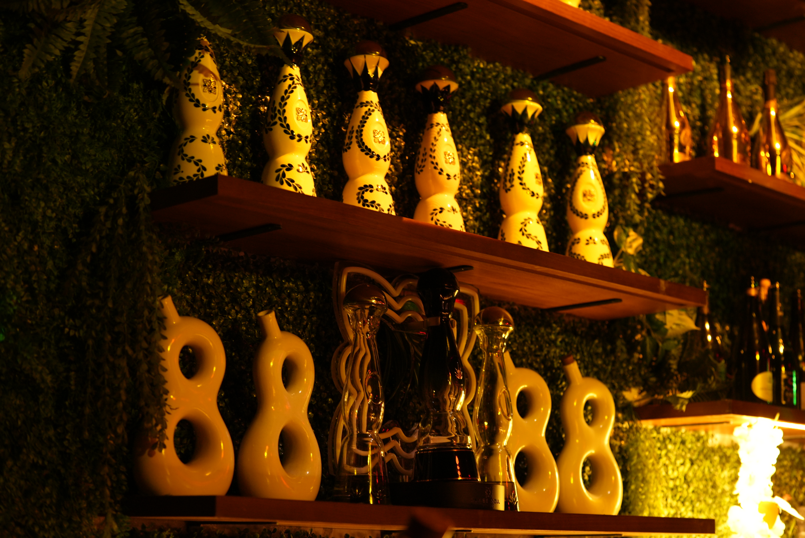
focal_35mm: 70
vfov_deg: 19.5
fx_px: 1566
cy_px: 269
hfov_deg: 28.8
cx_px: 402
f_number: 2.8
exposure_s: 1/13
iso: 1000
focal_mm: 70
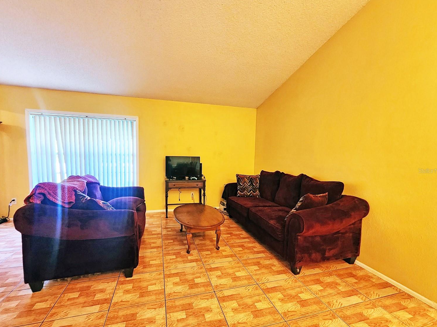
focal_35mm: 14
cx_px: 211
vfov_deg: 85.6
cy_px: 171
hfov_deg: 102.0
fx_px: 177
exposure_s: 1/30
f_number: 2.2
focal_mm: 2.2
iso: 400
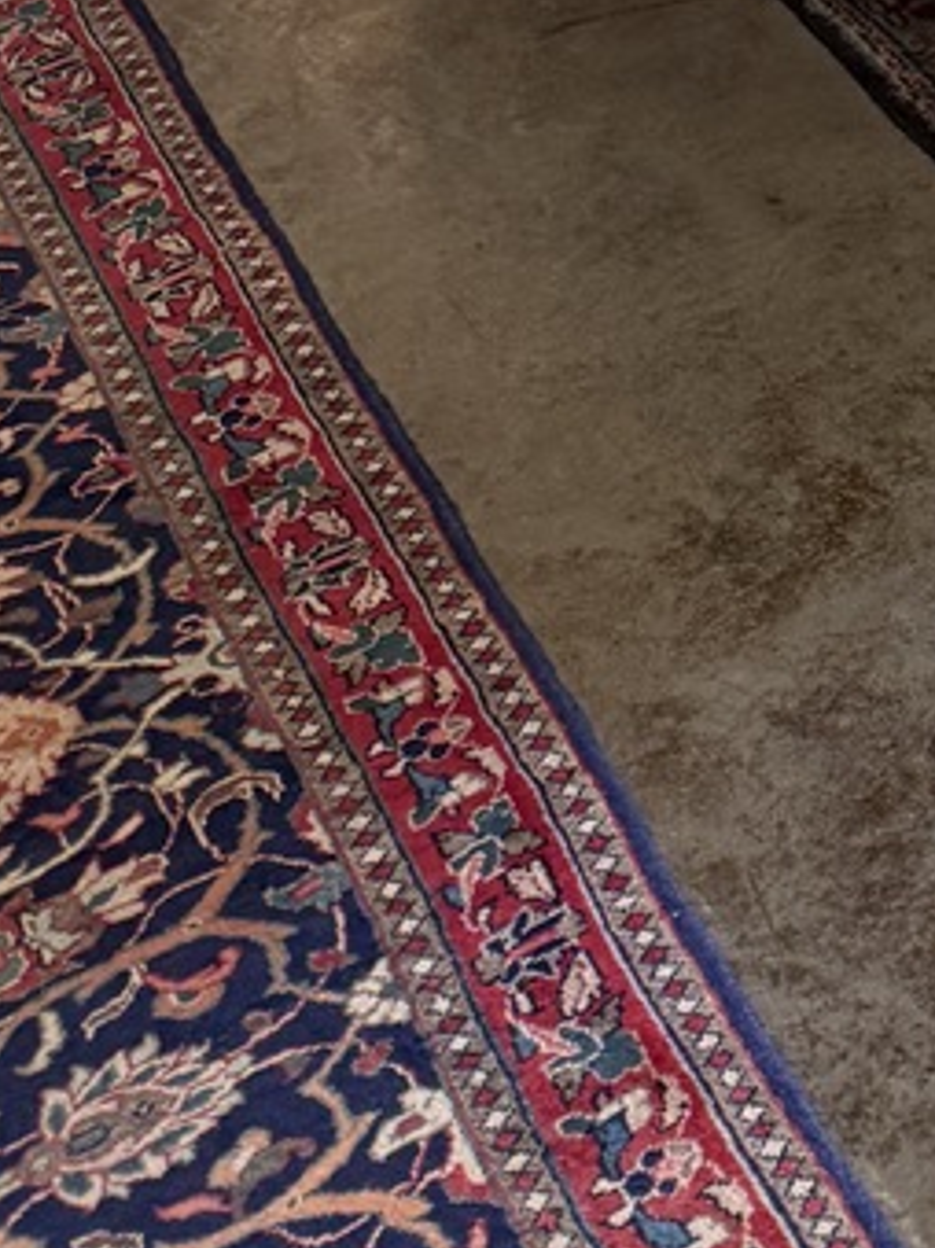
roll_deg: -1.5
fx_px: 3676
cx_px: 1778
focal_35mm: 102
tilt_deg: -12.0
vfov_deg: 15.3
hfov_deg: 12.9
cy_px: -1281
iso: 200
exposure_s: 1/89
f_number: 1.78
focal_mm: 6.76
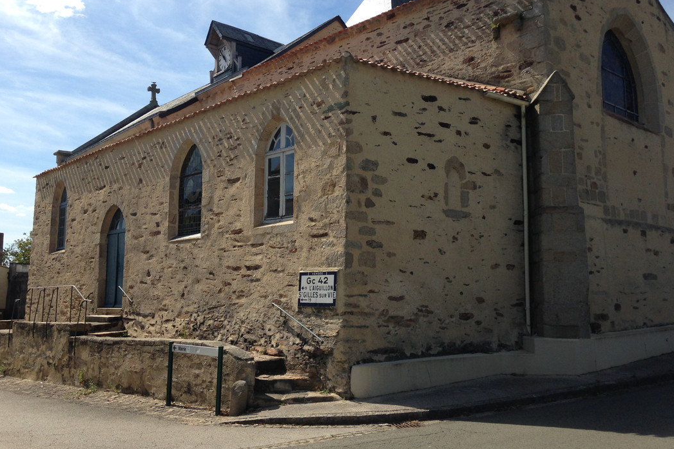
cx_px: 332
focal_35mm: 35
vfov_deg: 37.8
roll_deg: -0.1
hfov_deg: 54.4
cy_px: 207
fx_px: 655
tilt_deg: +7.9
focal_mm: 4.12
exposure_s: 1/1595
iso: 50
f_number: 2.4
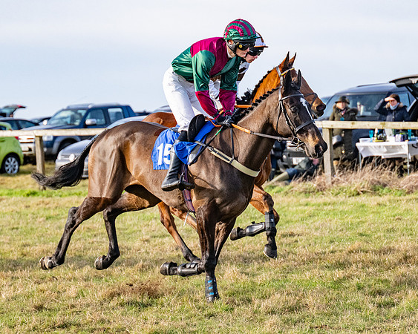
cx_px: 180
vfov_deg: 8.7
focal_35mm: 178
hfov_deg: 10.9
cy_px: 181
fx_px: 2198
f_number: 4
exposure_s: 1/5000
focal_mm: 101
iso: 800
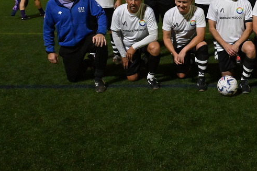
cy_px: 24
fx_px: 392
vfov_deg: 24.0
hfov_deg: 33.6
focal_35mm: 55
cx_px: 248
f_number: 7.1
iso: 8000
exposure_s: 1/400
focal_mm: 27
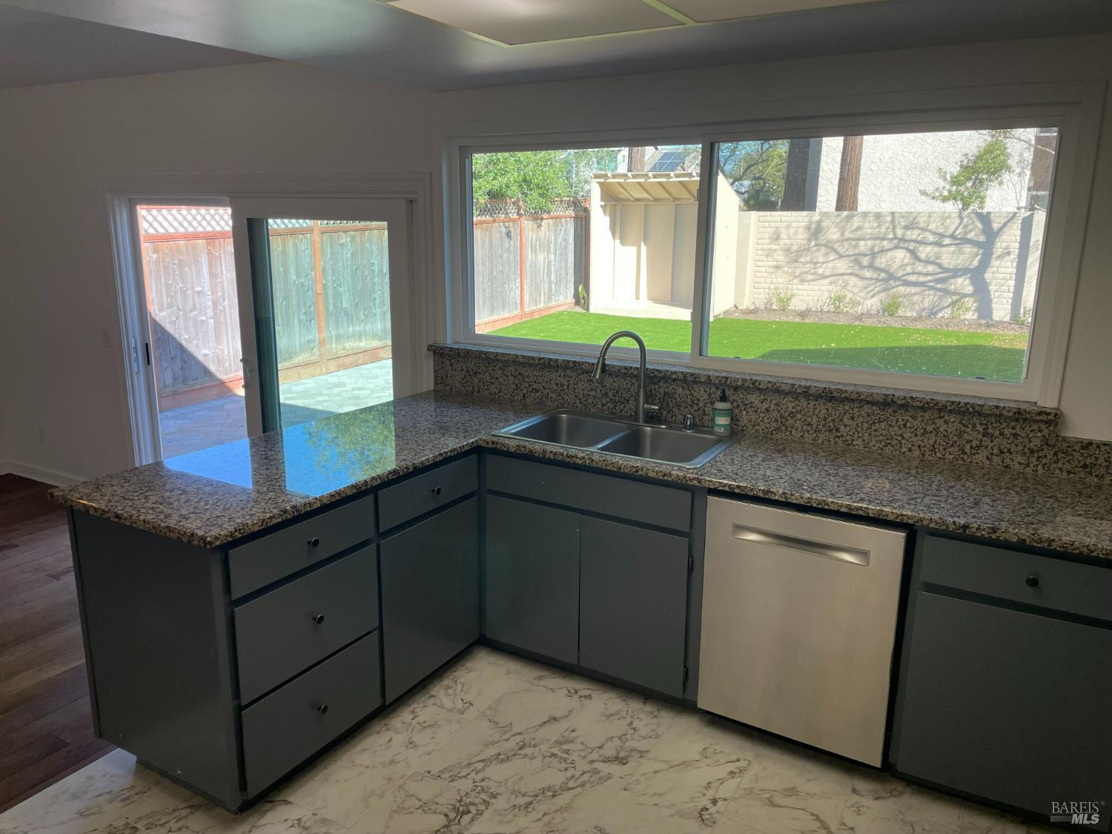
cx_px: 556
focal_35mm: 26
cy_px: 417
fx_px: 835
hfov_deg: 67.3
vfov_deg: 53.1
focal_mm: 4.2
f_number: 1.6
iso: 32
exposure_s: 1/241
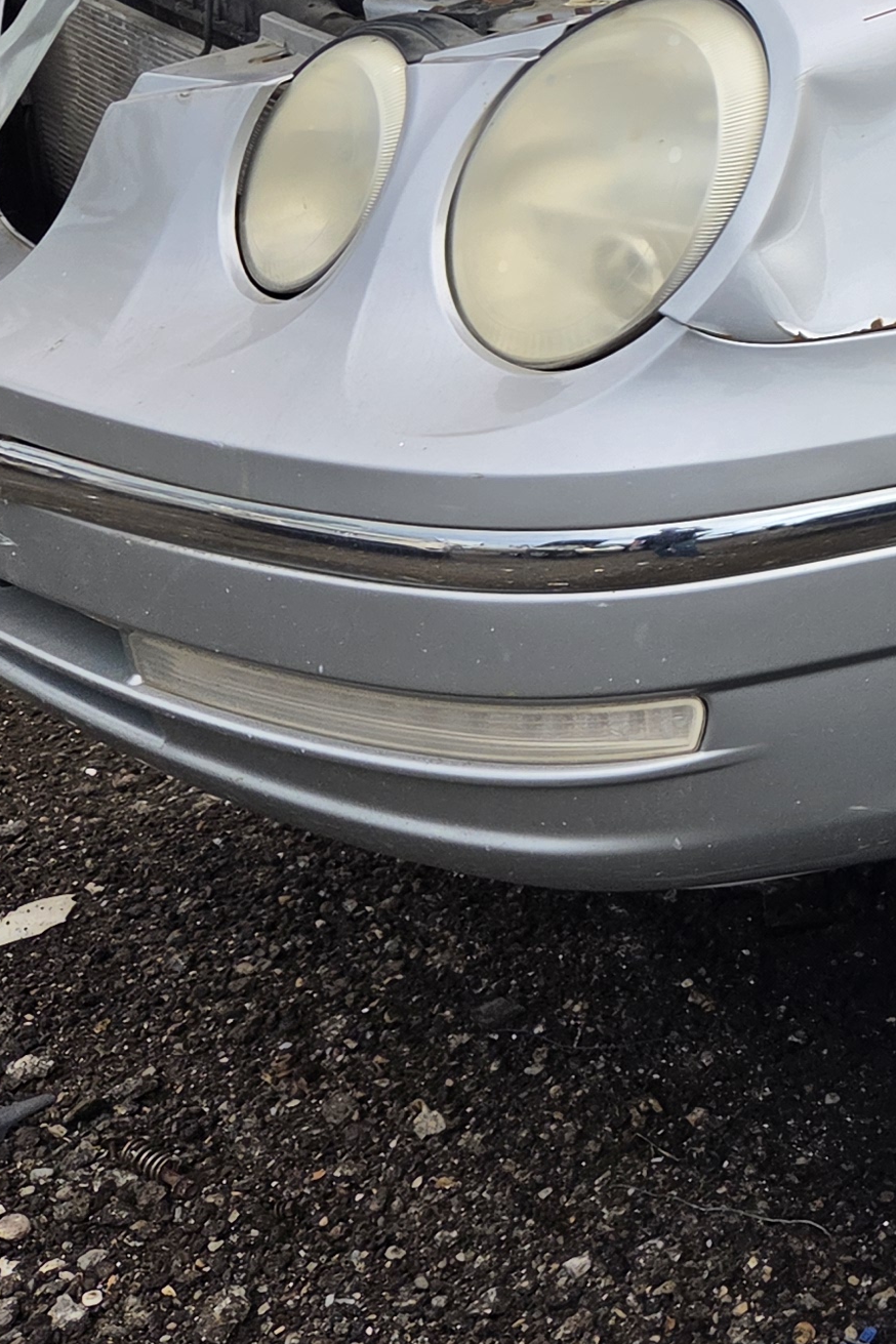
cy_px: 98
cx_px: 1479
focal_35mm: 73
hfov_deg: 16.4
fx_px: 2725
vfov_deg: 26.6
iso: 80
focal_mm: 5.4
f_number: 1.8
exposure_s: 1/2228
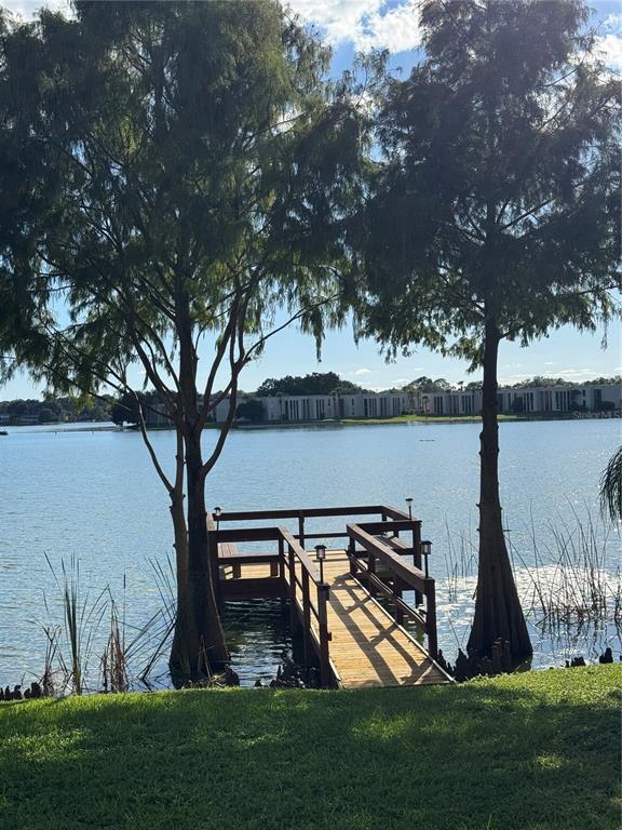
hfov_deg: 30.3
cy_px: 415
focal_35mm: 48
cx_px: 311
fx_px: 1150
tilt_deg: -1.5
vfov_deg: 39.7
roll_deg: +1.8
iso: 64
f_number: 1.78
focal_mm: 6.76
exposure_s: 1/7092
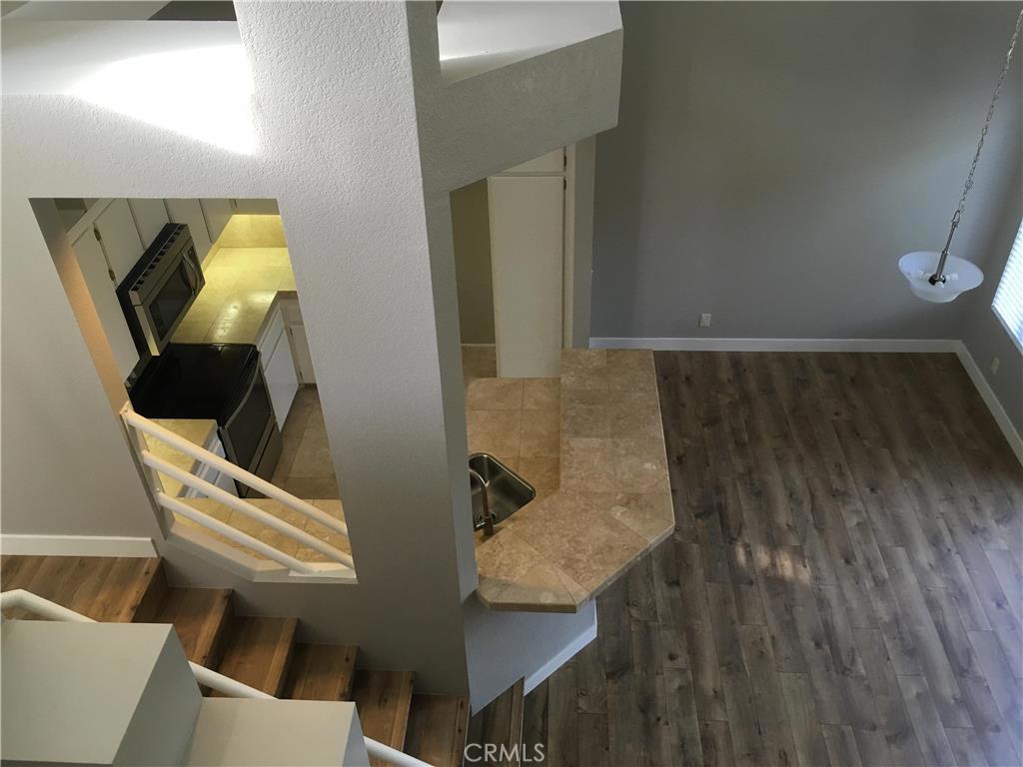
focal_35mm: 29
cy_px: 384
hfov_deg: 61.7
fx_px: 857
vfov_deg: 48.2
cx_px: 512
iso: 40
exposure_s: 1/30
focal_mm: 4.15
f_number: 2.2
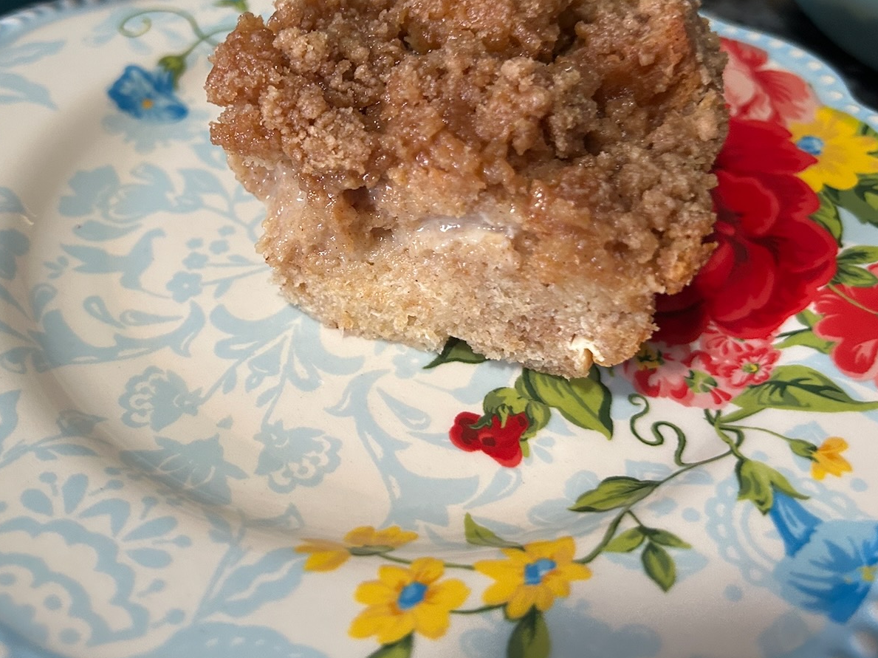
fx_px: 887
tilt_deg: -40.7
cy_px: 226
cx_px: 371
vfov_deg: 40.2
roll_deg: -0.9
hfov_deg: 52.4
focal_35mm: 35
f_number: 1.5
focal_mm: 5.7
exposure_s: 1/60
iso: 320
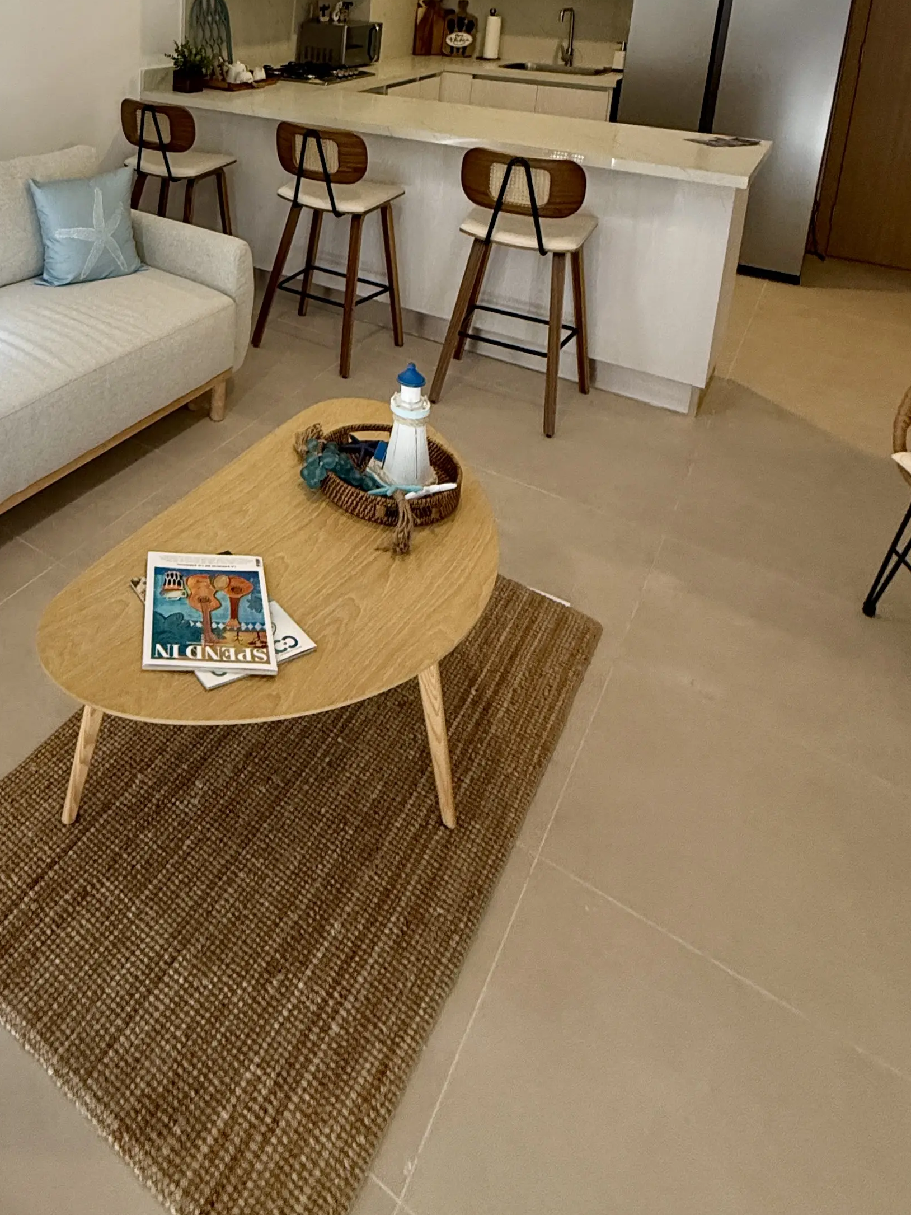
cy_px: 140
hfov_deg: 48.5
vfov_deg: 58.4
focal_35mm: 26
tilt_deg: -11.4
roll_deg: -1.5
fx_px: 912
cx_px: 123
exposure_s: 1/60
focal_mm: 2.22
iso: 250
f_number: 2.2
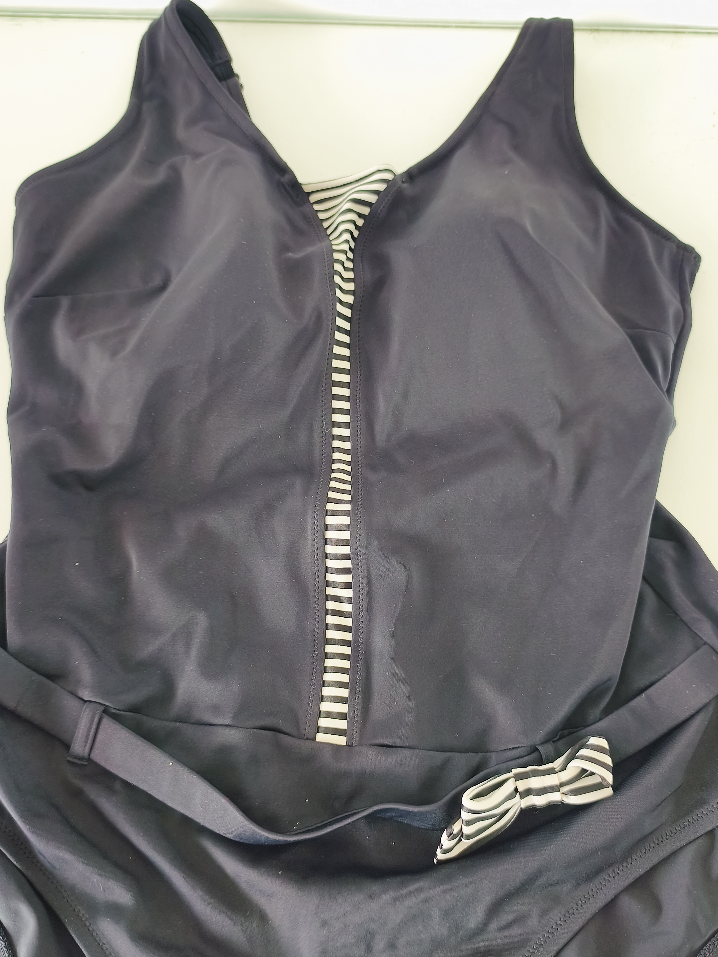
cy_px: 478
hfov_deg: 44.2
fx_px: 885
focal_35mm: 32
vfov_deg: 56.8
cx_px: 359
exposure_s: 1/40
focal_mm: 6.14
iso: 80
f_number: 1.65
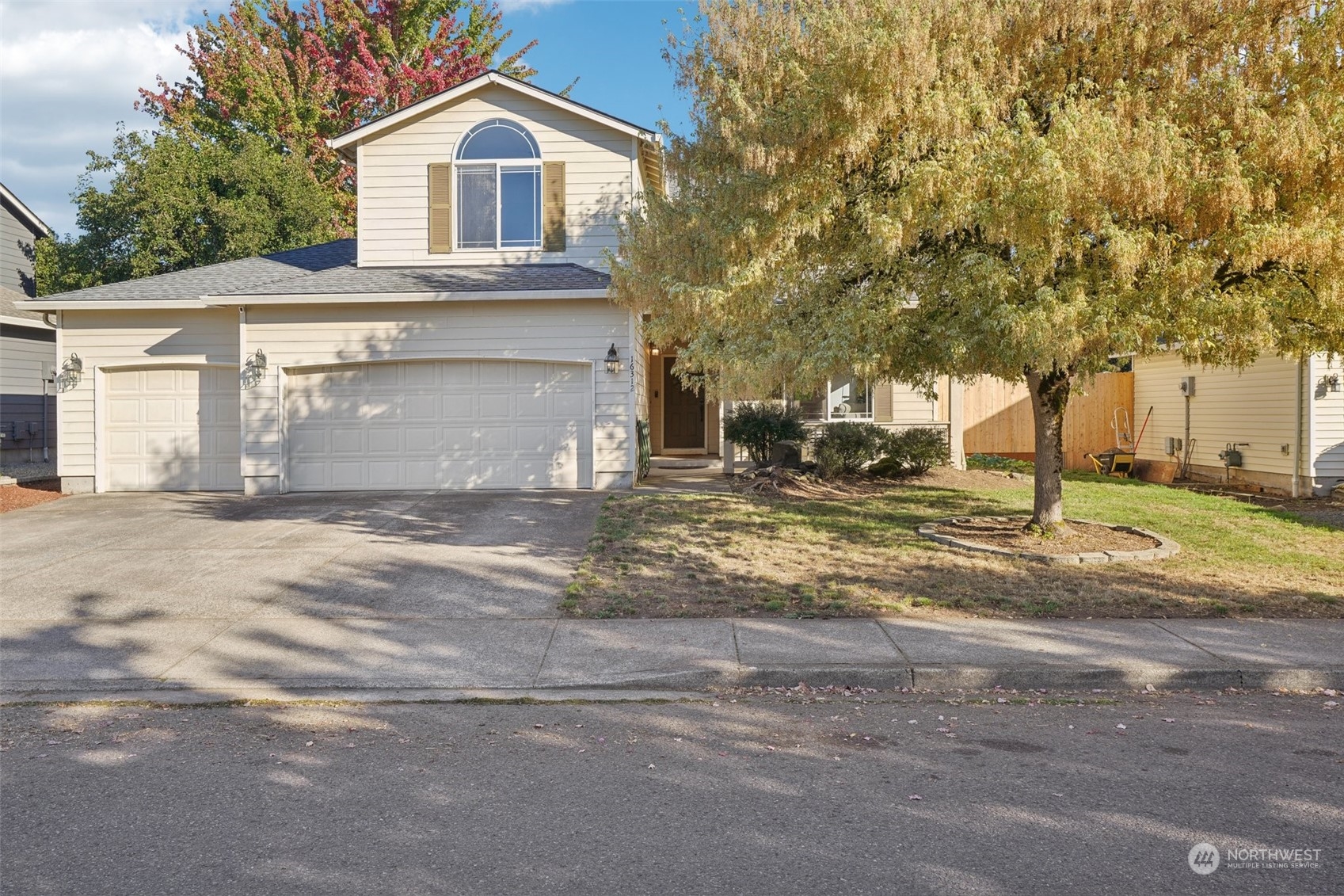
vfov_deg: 45.0
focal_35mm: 29
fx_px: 1082
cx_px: 672
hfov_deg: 63.7
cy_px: 448
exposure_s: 1/80
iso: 100
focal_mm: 29
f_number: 8
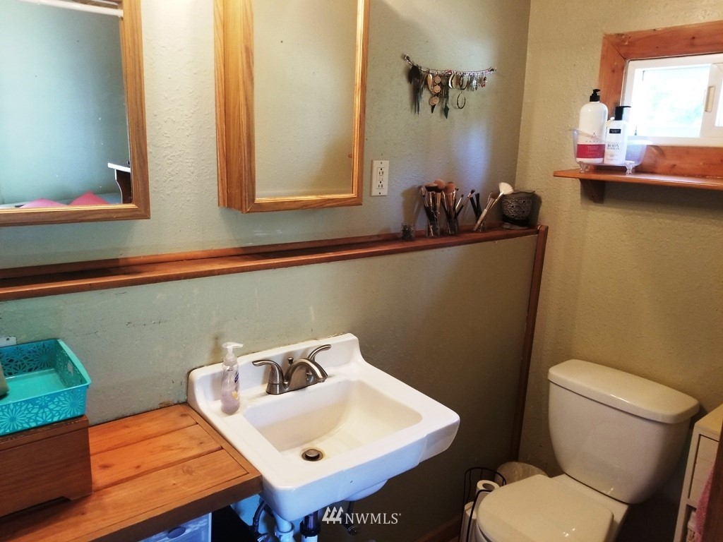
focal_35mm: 26
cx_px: 362
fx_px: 543
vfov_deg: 53.1
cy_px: 271
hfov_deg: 67.3
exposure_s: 1/30
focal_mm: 4.25
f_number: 1.7
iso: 200
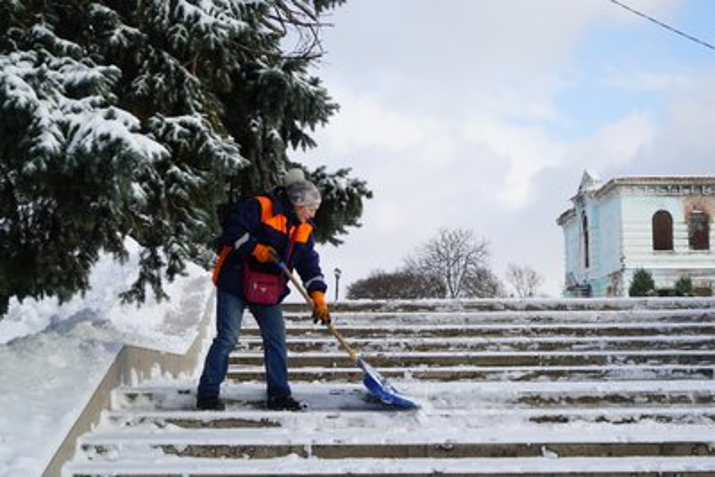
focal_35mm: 70
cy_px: 238
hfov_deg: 28.8
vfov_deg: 19.5
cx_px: 358
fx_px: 1391
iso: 100
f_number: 11
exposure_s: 1/100
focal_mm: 70
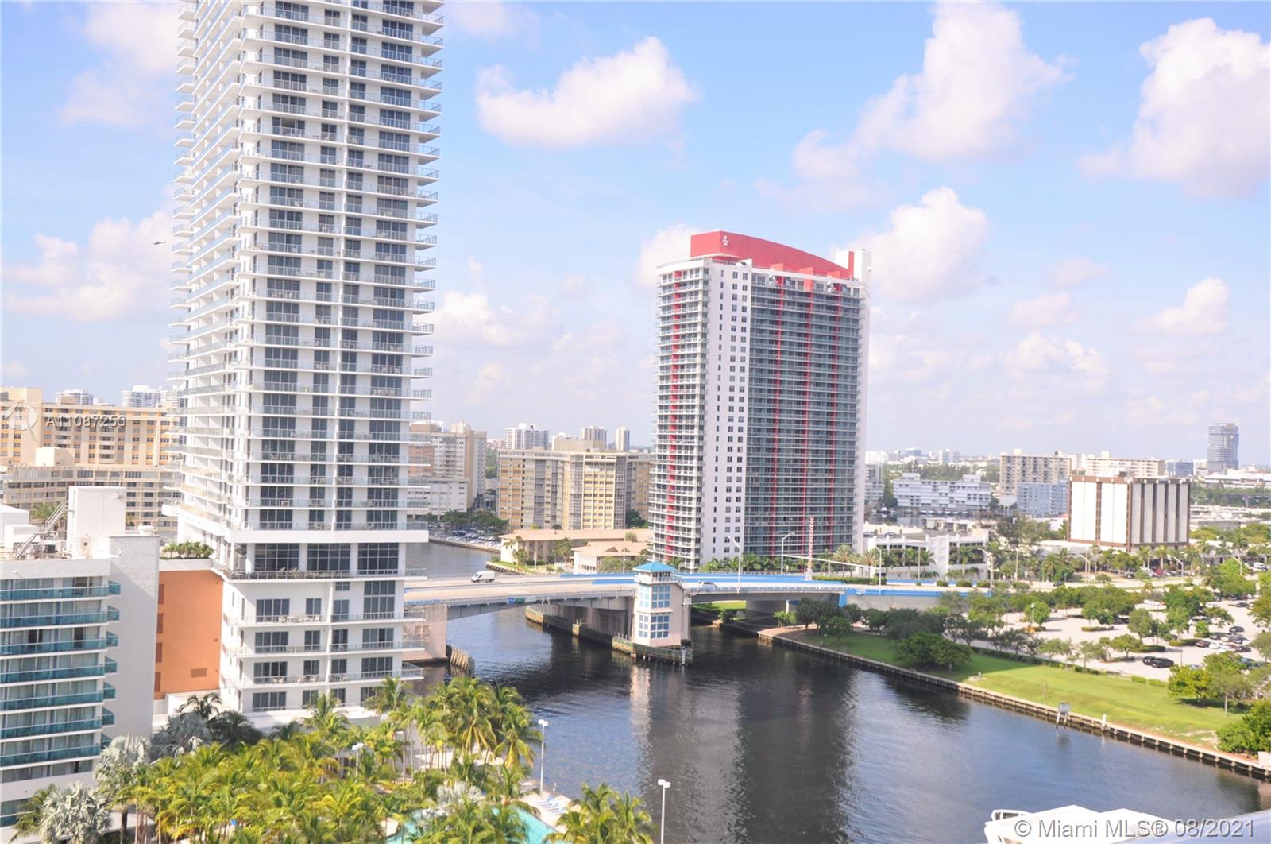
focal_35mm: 60
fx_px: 2115
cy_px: 422
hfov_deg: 33.4
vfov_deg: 22.6
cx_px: 636
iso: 200
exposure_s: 1/400
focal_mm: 40
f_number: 10
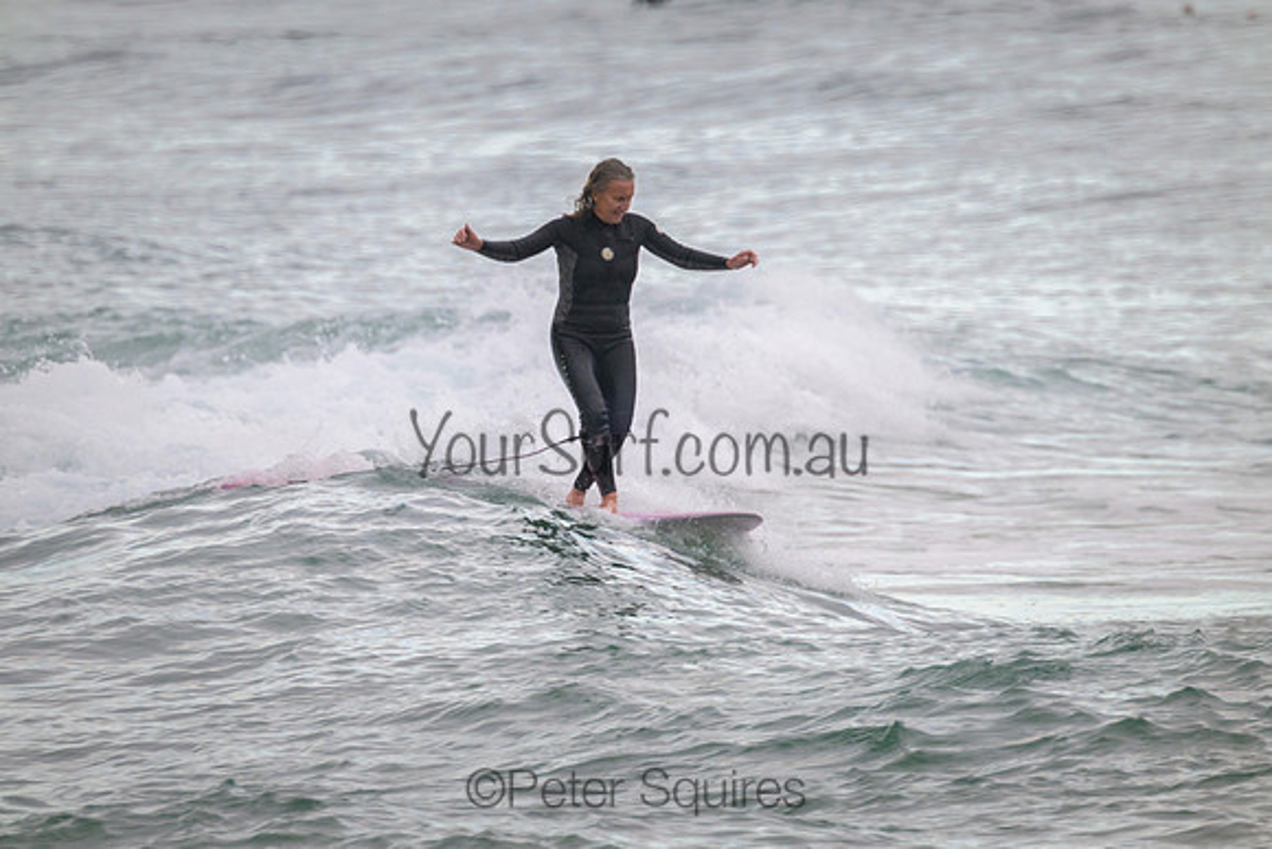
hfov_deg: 2.6
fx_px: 28272
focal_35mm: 800
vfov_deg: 1.7
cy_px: 424
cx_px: 636
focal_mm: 800
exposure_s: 1/320
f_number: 11
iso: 1800
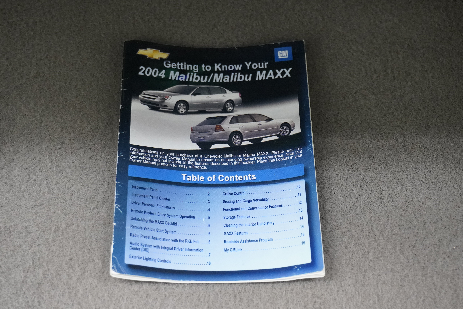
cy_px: 148
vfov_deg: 20.9
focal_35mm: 65
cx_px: 223
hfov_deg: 30.9
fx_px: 836
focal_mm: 41
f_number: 5.6
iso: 3200
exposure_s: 1/160
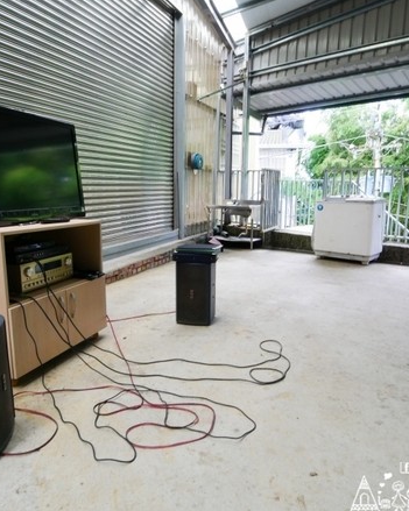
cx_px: 209
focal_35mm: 24
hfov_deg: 58.7
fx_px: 363
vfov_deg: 70.3
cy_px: 253
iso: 1000
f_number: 4
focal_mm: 9
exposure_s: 1/60
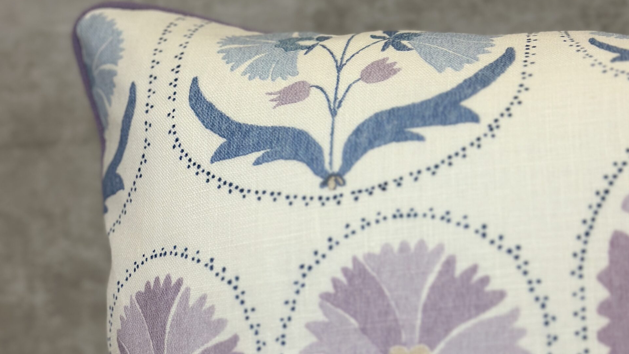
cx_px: 315
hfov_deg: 30.1
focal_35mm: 70
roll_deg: +1.4
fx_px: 1168
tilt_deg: +2.1
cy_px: 280
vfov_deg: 17.1
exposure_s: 1/444
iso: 80
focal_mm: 6.86
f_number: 1.78
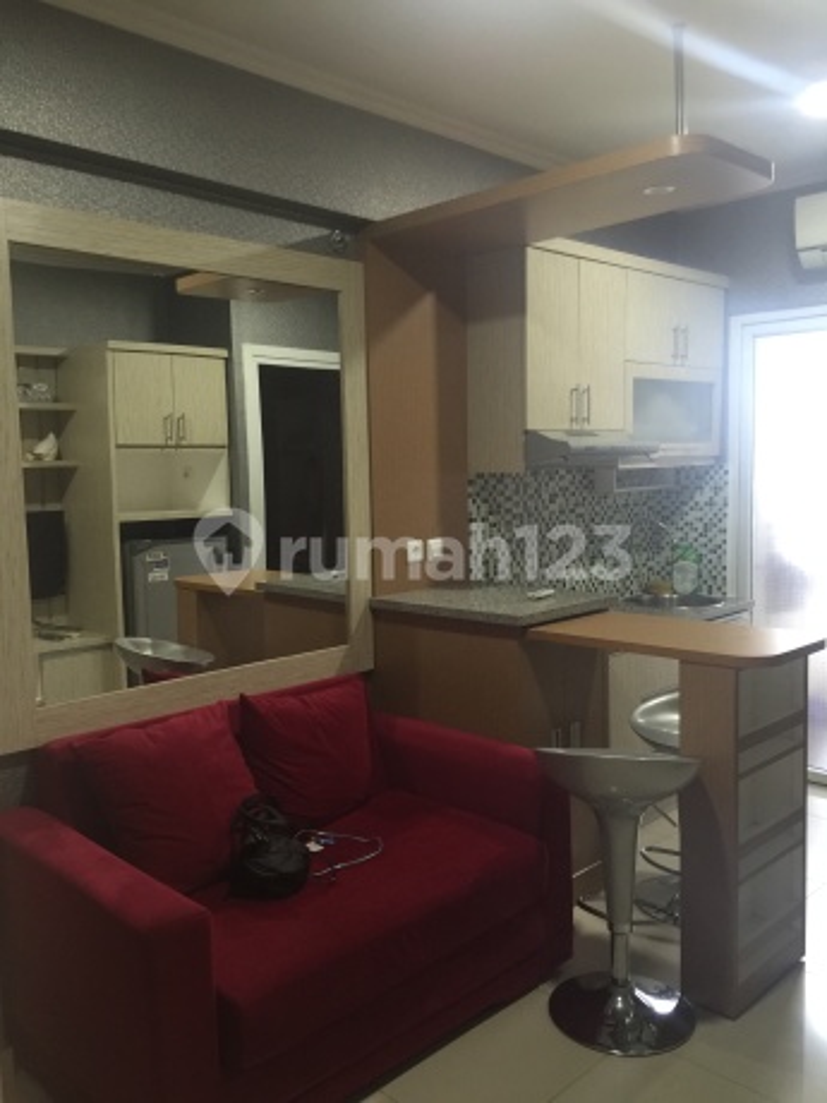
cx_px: 414
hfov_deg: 48.2
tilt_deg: -2.9
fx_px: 924
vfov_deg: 61.7
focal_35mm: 29
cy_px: 552
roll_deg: +0.8
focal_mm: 4.15
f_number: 2.2
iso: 100
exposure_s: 1/17
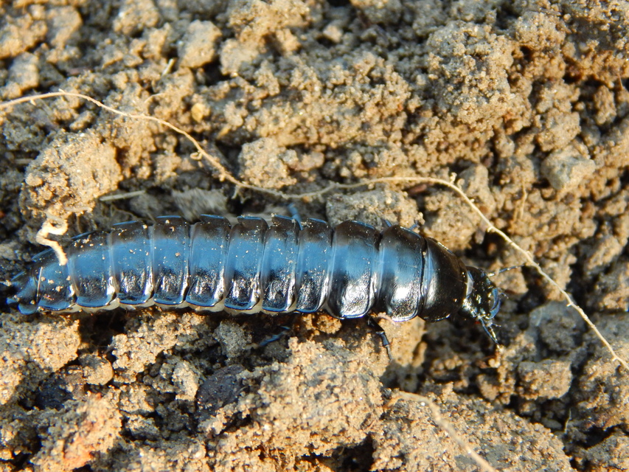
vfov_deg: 11.3
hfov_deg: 15.1
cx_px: 314
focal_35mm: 131
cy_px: 236
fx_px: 2381
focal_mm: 23.4
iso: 400
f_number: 4.8
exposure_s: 1/100
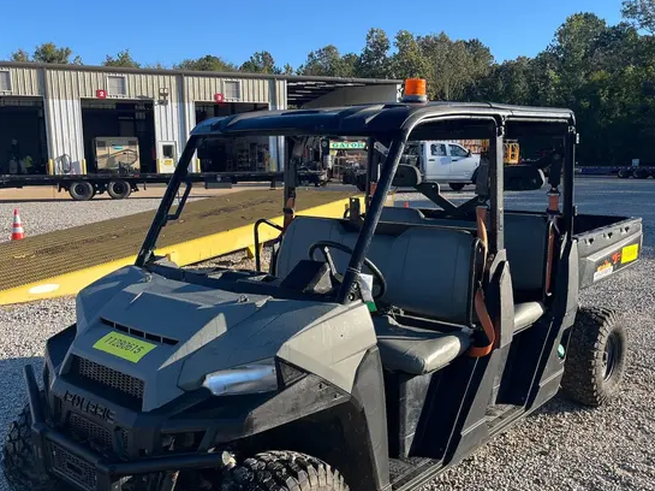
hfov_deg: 52.7
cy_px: 281
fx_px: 662
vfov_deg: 40.6
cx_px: 328
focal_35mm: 35
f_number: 1.6
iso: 50
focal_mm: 5.1
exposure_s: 1/1558
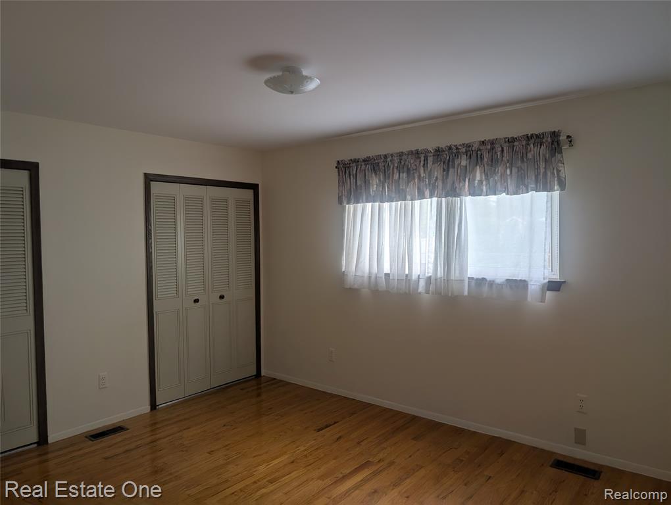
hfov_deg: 71.5
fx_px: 466
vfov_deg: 56.9
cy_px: 252
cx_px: 336
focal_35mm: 24
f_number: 1.68
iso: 21
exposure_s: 1/72.1
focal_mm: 6.9
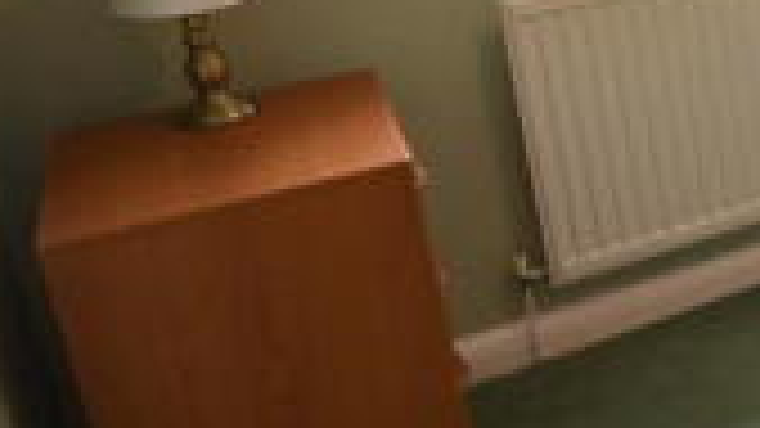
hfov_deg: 22.8
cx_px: 1304
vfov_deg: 18.9
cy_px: -54
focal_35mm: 61
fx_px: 1229
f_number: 4
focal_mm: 10
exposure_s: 1/60
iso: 560
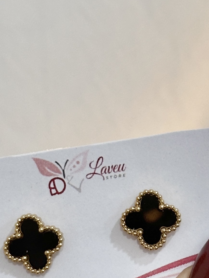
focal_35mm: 167
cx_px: 210
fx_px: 1345
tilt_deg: -22.4
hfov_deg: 8.8
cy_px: 247
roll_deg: +1.6
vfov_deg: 11.8
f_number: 1.78
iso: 100
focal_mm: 6.86
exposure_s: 1/60
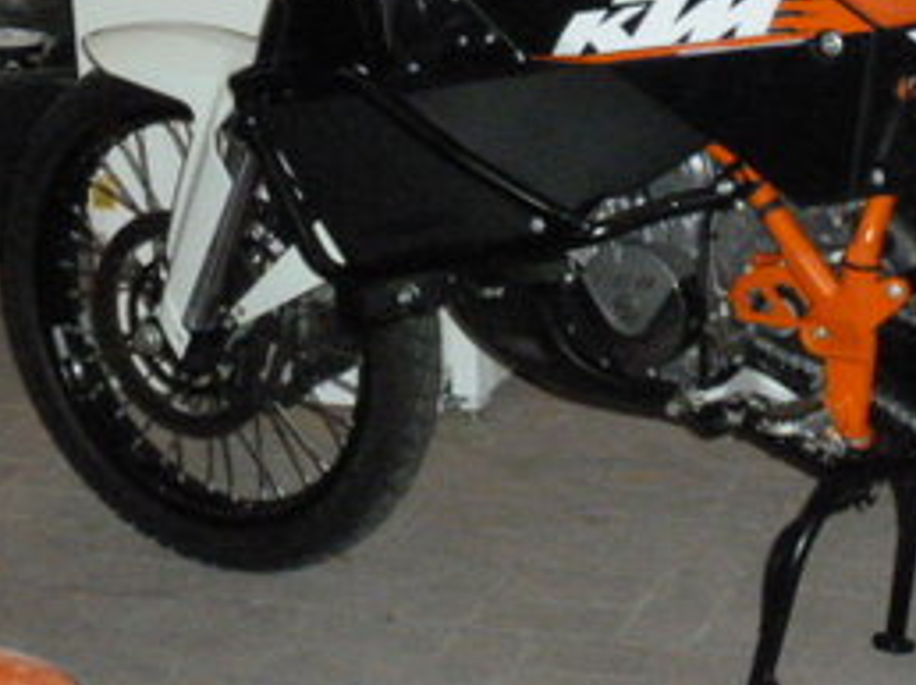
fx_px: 3014
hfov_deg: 17.0
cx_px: 884
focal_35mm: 114
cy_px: 149
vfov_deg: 12.9
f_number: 4.1
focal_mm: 8.7
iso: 1000
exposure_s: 1/60
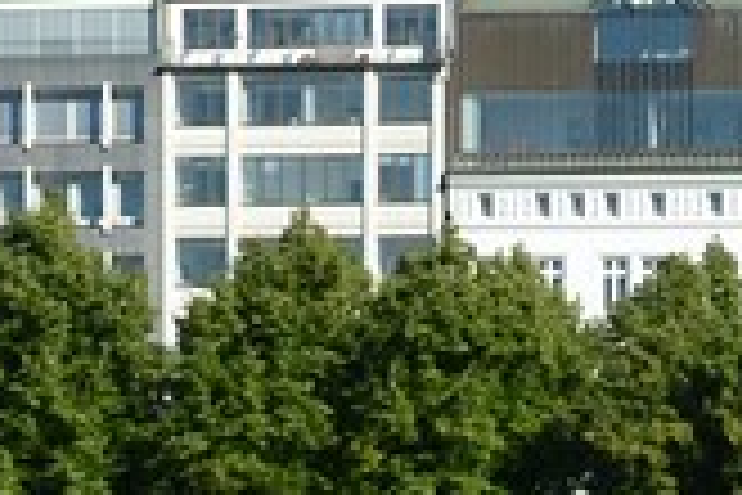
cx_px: 1156
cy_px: 752
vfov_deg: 7.7
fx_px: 3586
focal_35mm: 174
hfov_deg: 11.3
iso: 500
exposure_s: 1/1000
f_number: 7.1
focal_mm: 28
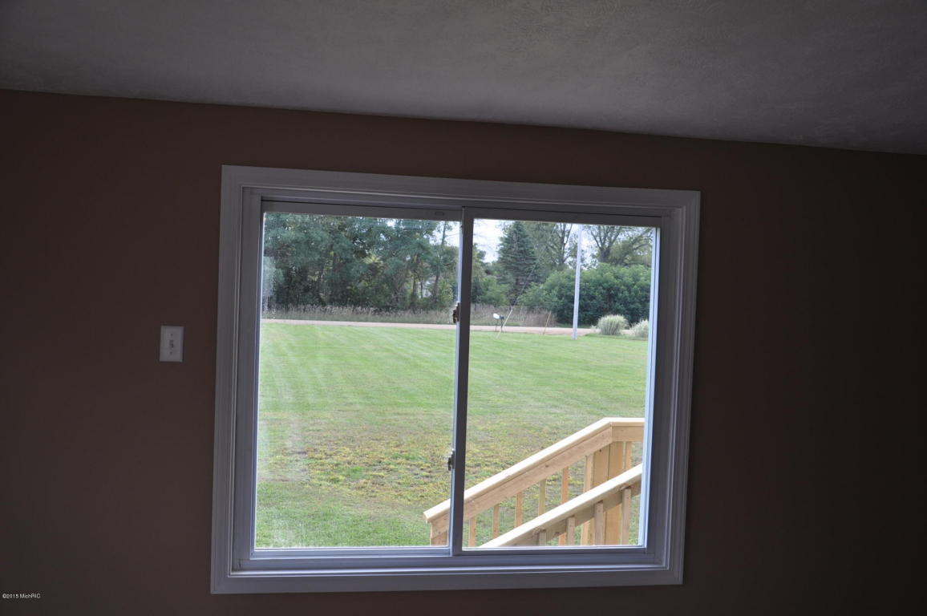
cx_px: 464
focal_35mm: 34
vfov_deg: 38.3
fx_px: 887
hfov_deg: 55.2
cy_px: 308
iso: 200
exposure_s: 1/125
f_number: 5.6
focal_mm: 23
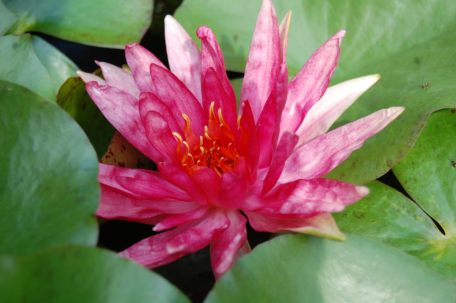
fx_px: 949
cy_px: 152
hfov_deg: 27.0
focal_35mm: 75
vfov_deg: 18.1
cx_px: 228
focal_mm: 50
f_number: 6.3
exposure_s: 1/160
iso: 200
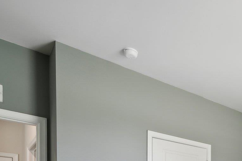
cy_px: 206
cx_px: 228
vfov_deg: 30.4
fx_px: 235
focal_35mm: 35
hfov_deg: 47.5
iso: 160
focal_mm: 13
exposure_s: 1/30
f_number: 7.1
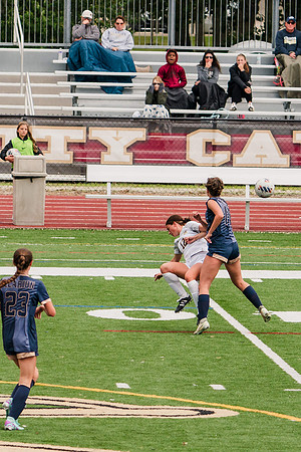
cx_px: 95
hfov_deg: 3.0
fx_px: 5806
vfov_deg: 4.5
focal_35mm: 463
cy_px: 223
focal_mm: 200
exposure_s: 1/1600
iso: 400
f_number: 5.6
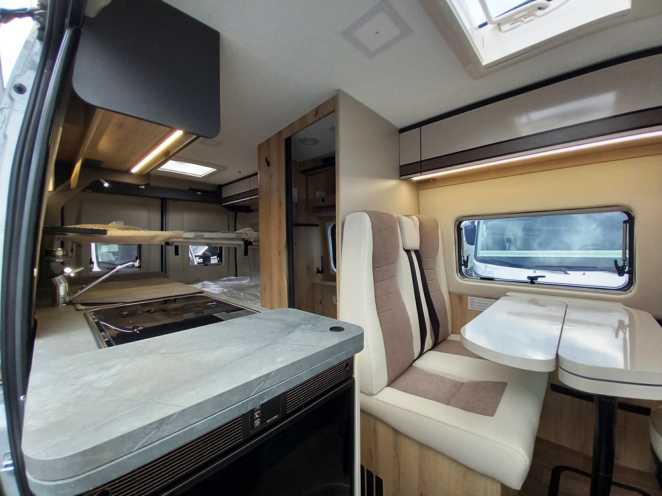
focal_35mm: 13
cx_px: 331
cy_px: 248
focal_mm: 1.13
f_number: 2.2
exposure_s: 1/100
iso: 100
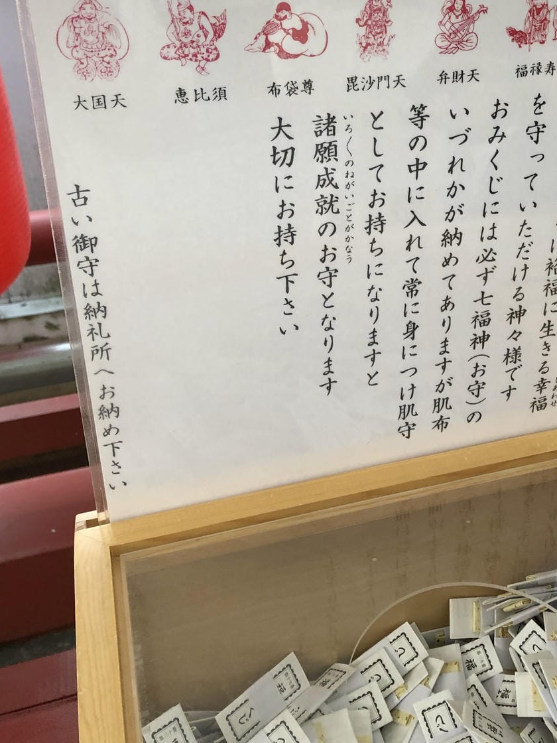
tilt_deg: -25.6
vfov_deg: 46.2
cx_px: 360
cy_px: 255
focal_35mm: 40
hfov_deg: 35.7
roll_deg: +1.1
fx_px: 858
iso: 40
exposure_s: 1/30
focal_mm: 3.99
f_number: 1.8
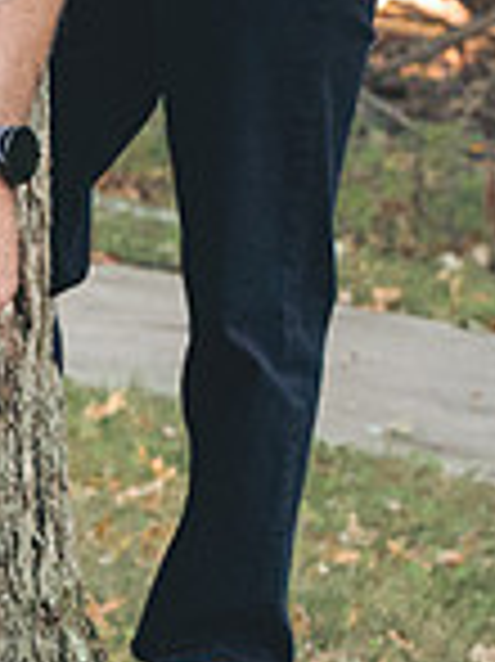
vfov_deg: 5.2
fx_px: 7218
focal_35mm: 378
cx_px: -368
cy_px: -152
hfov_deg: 3.9
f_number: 6.3
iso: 6400
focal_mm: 70
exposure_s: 1/250
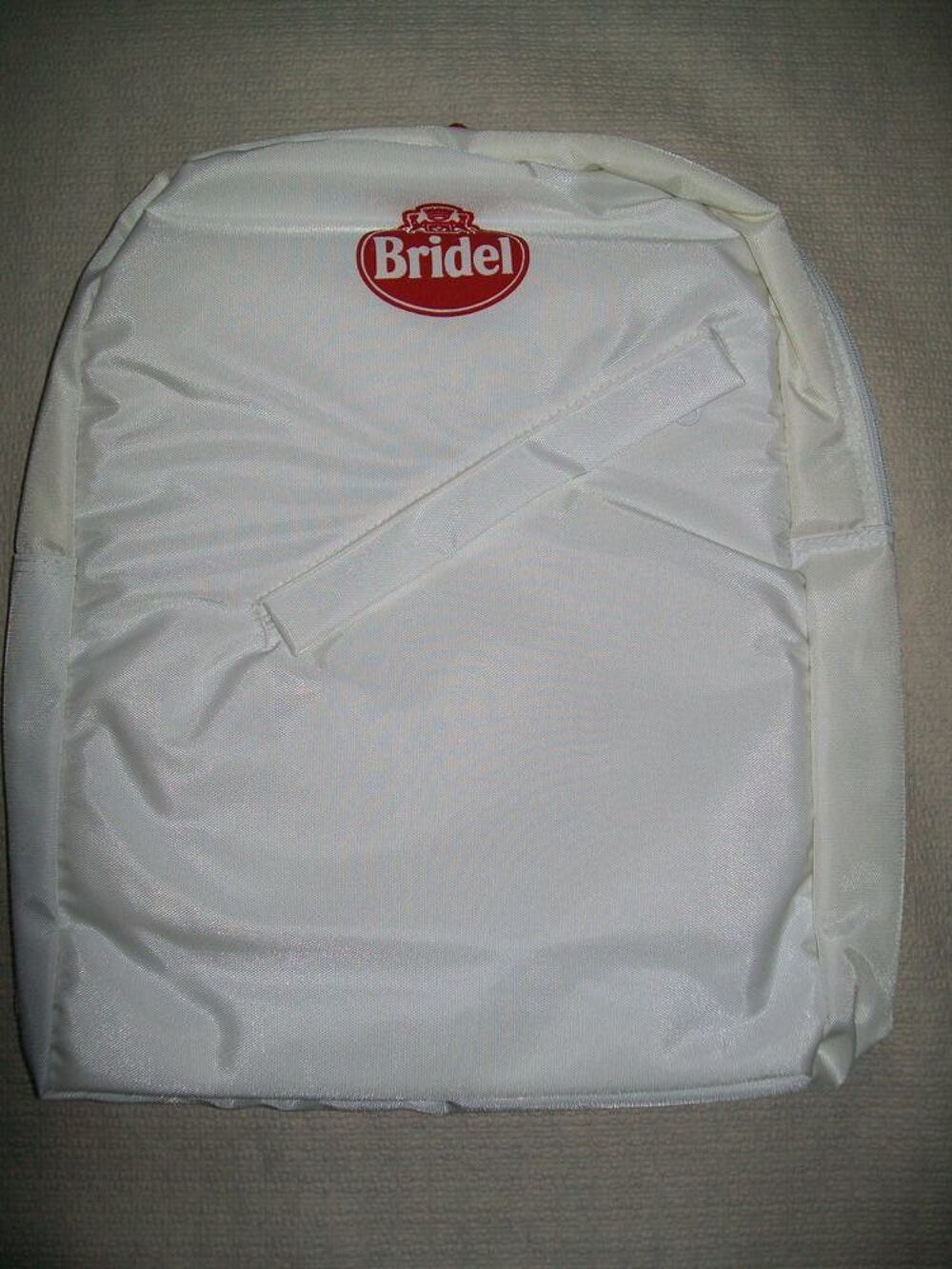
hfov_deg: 41.8
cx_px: 476
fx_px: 1247
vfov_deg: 54.0
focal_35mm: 34
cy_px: 634
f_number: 2.7
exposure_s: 1/60
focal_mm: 6.1
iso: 64
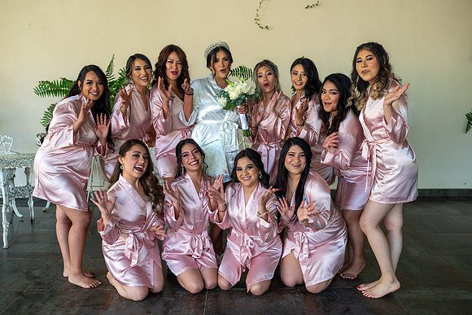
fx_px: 459
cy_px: 158
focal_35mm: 35
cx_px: 236
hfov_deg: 54.4
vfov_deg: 37.9
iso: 160
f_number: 3.5
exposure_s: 1/125
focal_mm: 35
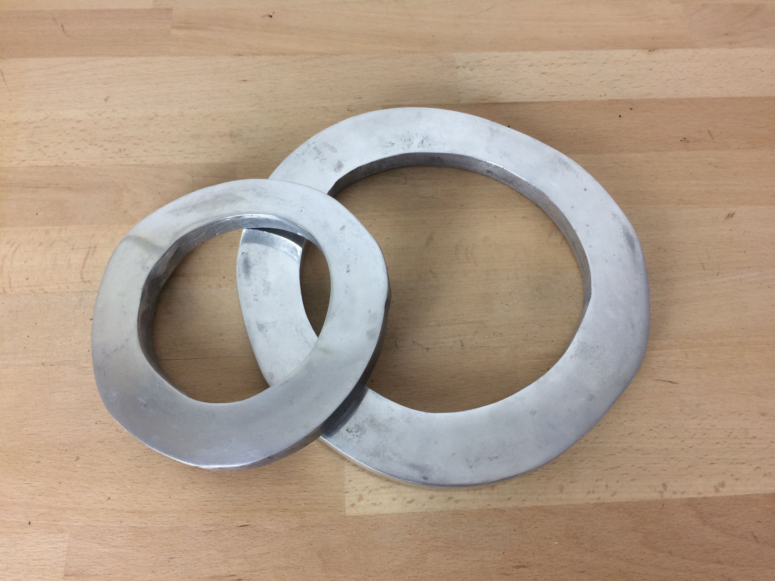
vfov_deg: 48.2
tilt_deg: -64.0
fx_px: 649
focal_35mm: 29
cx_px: 388
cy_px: 290
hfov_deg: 61.7
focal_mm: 4.15
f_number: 2.2
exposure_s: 1/33
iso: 32
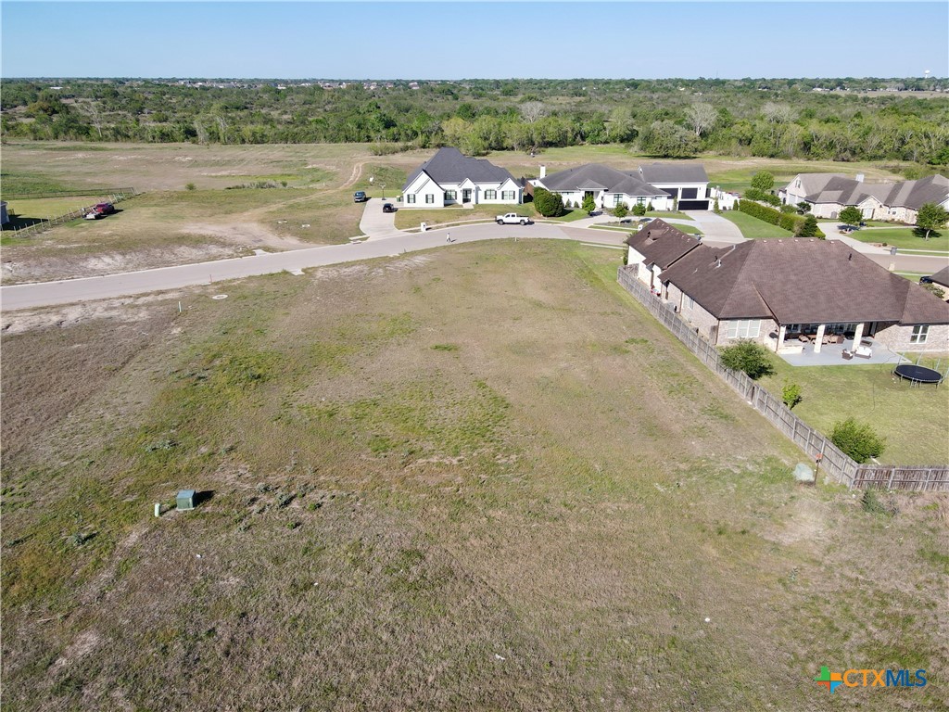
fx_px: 658
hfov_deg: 71.6
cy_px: 356
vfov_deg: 56.8
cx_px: 474
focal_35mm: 24
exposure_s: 1/640
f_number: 2.8
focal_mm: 4.5
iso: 100
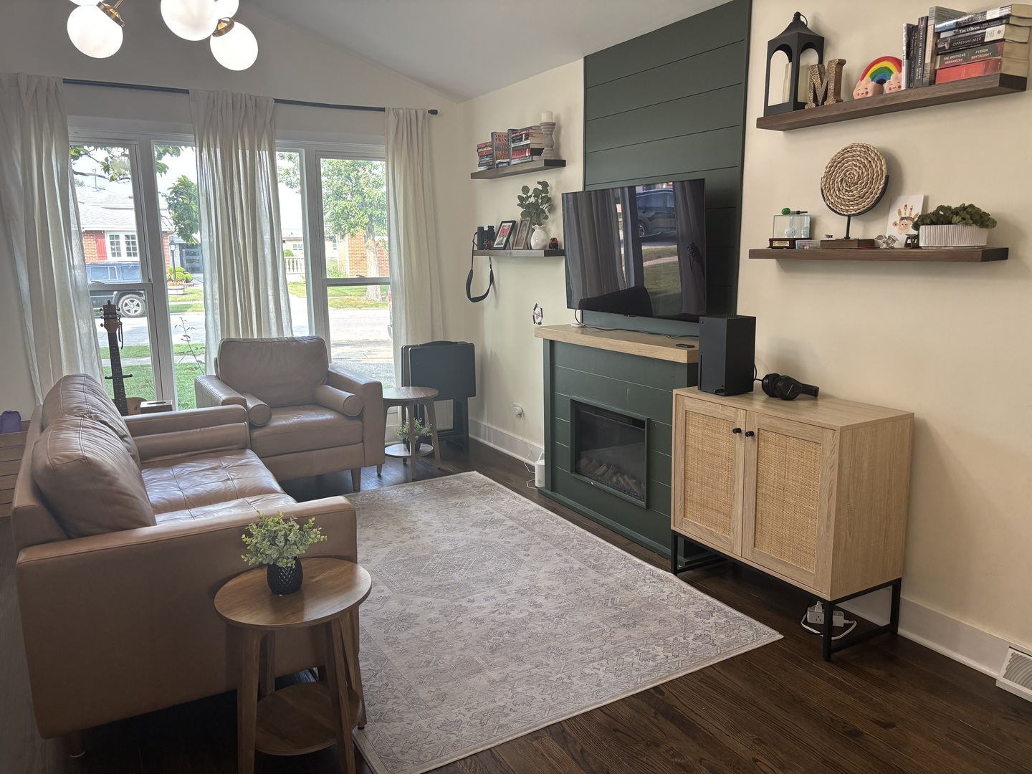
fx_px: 775
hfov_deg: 67.3
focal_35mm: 26
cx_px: 516
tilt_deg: -10.5
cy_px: 387
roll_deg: +0.5
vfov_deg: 53.1
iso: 125
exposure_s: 1/120
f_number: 1.6
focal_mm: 5.96
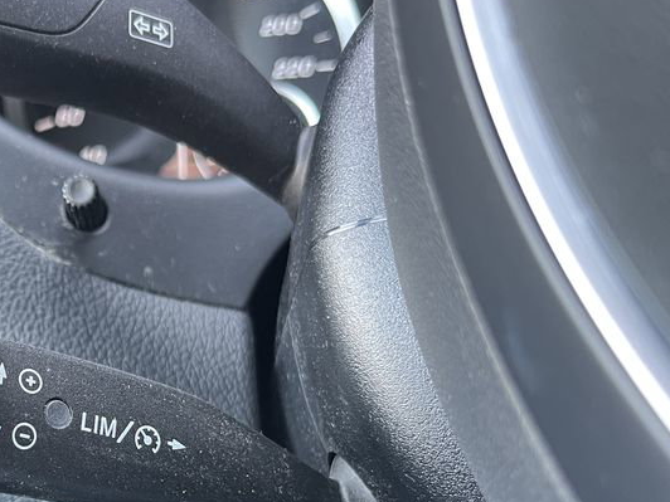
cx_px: 35
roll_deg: +3.1
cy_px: 428
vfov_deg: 28.3
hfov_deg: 35.3
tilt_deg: -20.7
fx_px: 968
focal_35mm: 50
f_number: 1.6
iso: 200
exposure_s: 1/60
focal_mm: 5.1
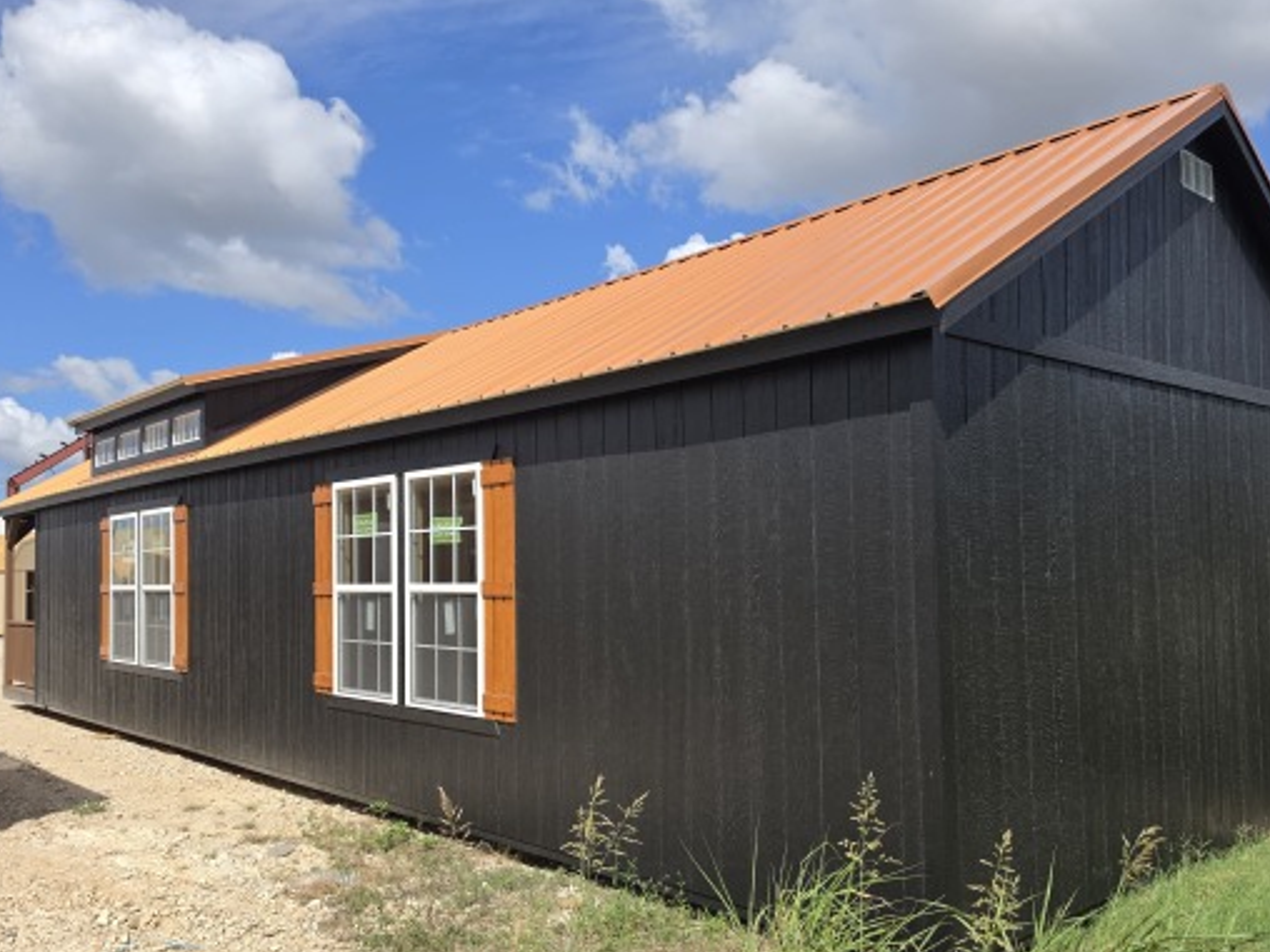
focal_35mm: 29
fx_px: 1064
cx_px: 685
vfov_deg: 48.1
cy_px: 540
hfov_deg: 61.6
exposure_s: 1/7939
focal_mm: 6.5
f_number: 1.4
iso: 64
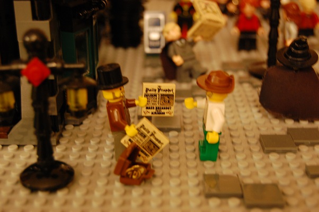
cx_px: 160
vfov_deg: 22.6
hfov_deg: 33.4
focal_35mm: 60
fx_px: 531
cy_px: 106
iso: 800
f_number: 5.6
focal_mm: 40
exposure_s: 1/3
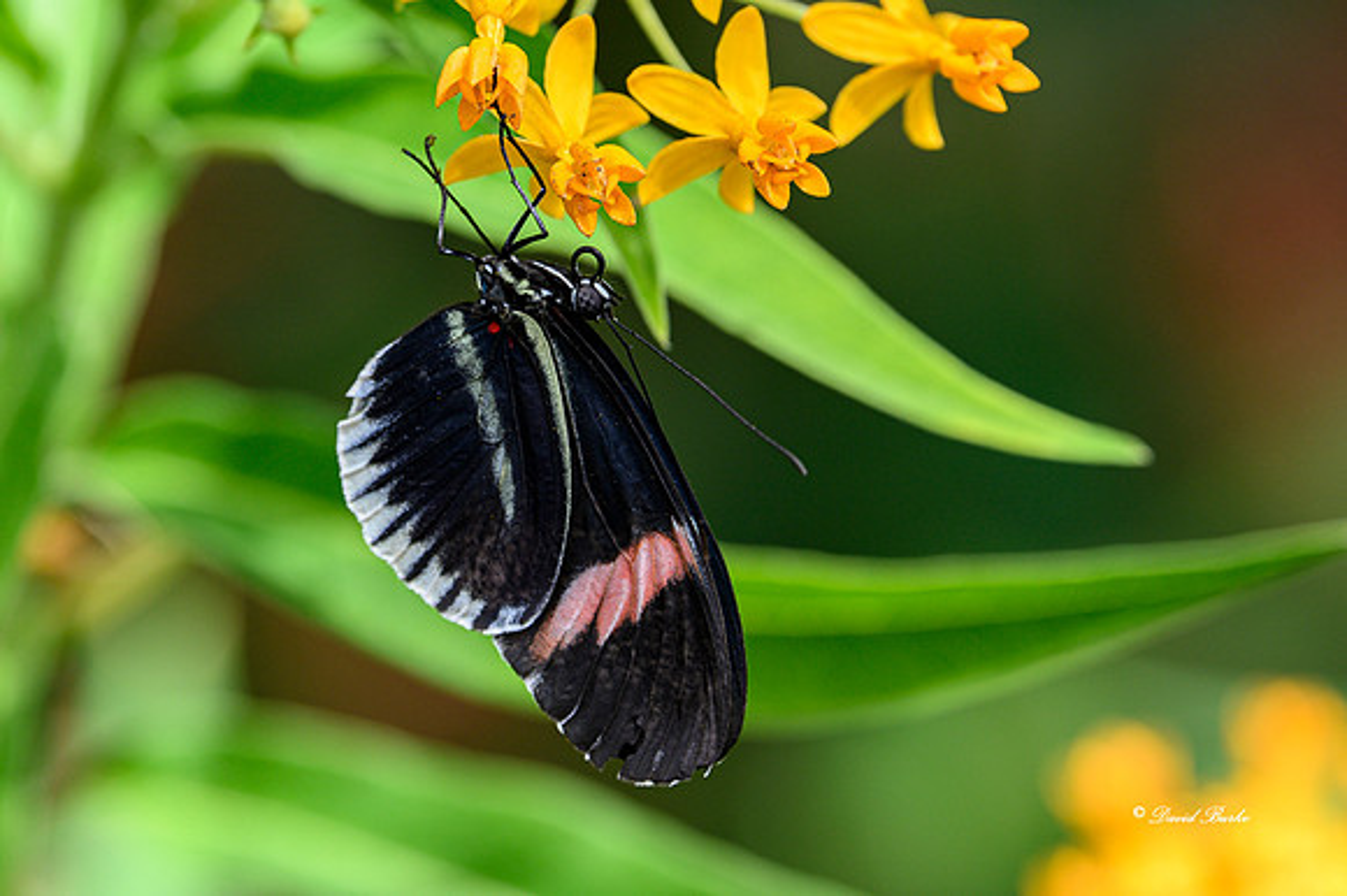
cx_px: 575
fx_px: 11968
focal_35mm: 320
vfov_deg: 4.3
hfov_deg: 6.4
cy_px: 271
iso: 400
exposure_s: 1/320
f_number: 5.6
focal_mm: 200
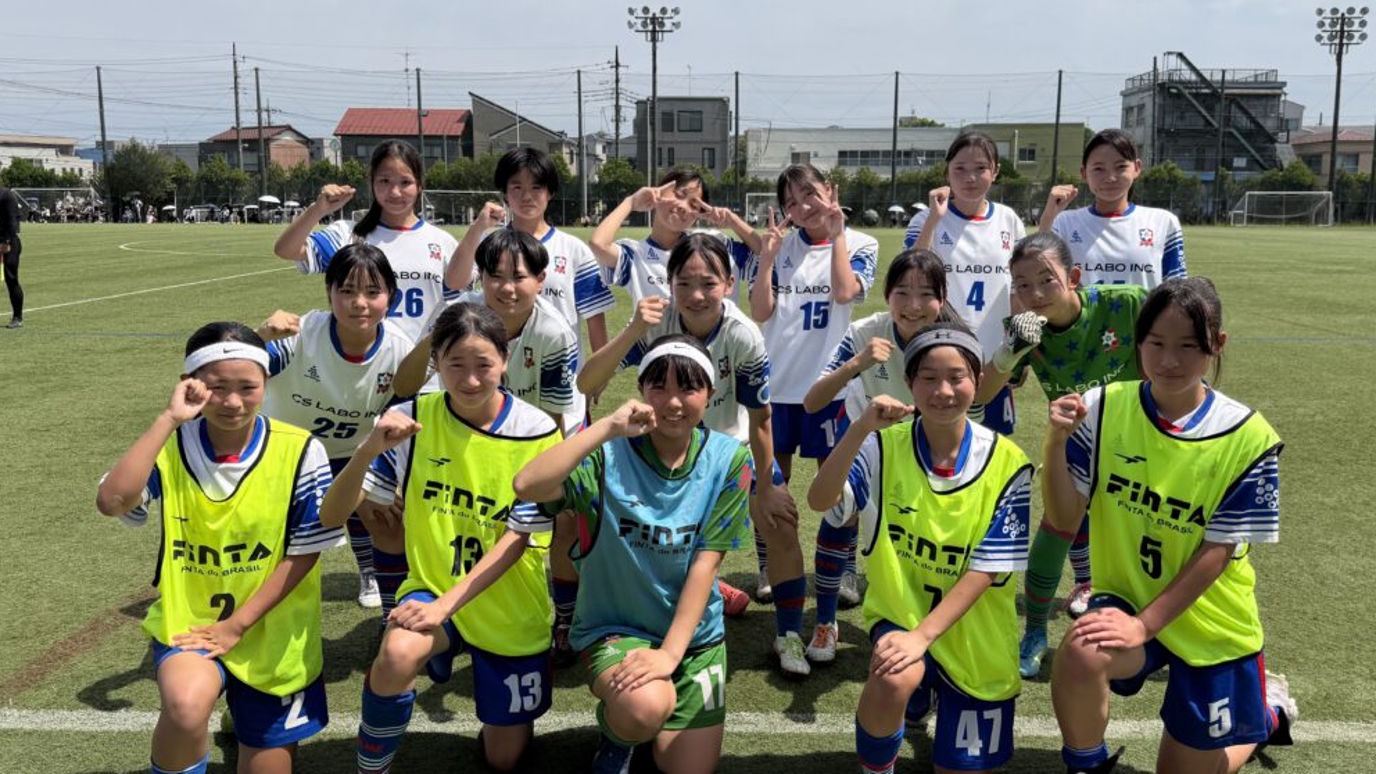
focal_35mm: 27
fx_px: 985
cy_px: 484
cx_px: 703
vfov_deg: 42.6
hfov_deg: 69.9
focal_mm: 6.76
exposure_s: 1/5714
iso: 80
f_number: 1.78
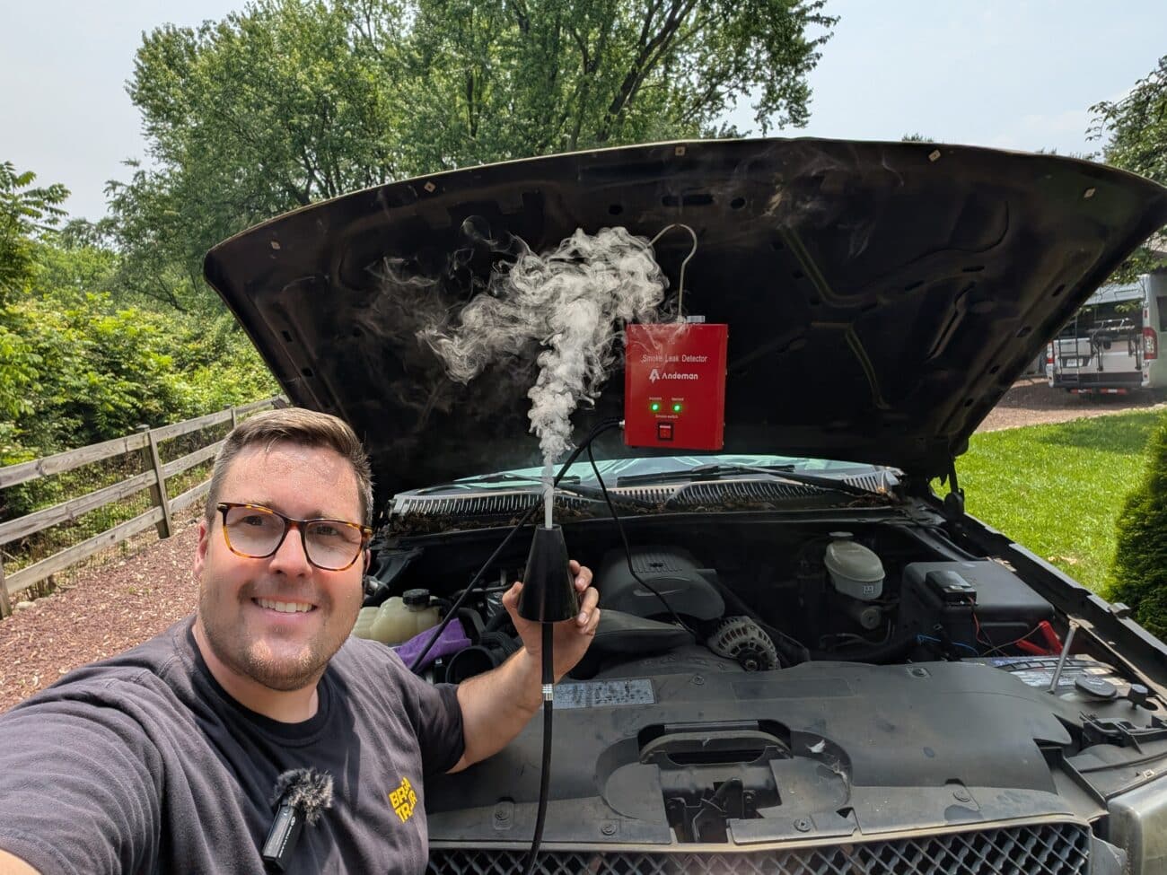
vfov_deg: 71.6
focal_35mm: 18
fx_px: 607
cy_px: 438
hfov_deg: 87.8
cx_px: 584
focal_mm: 2.71
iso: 56
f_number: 2.2
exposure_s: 1/2020
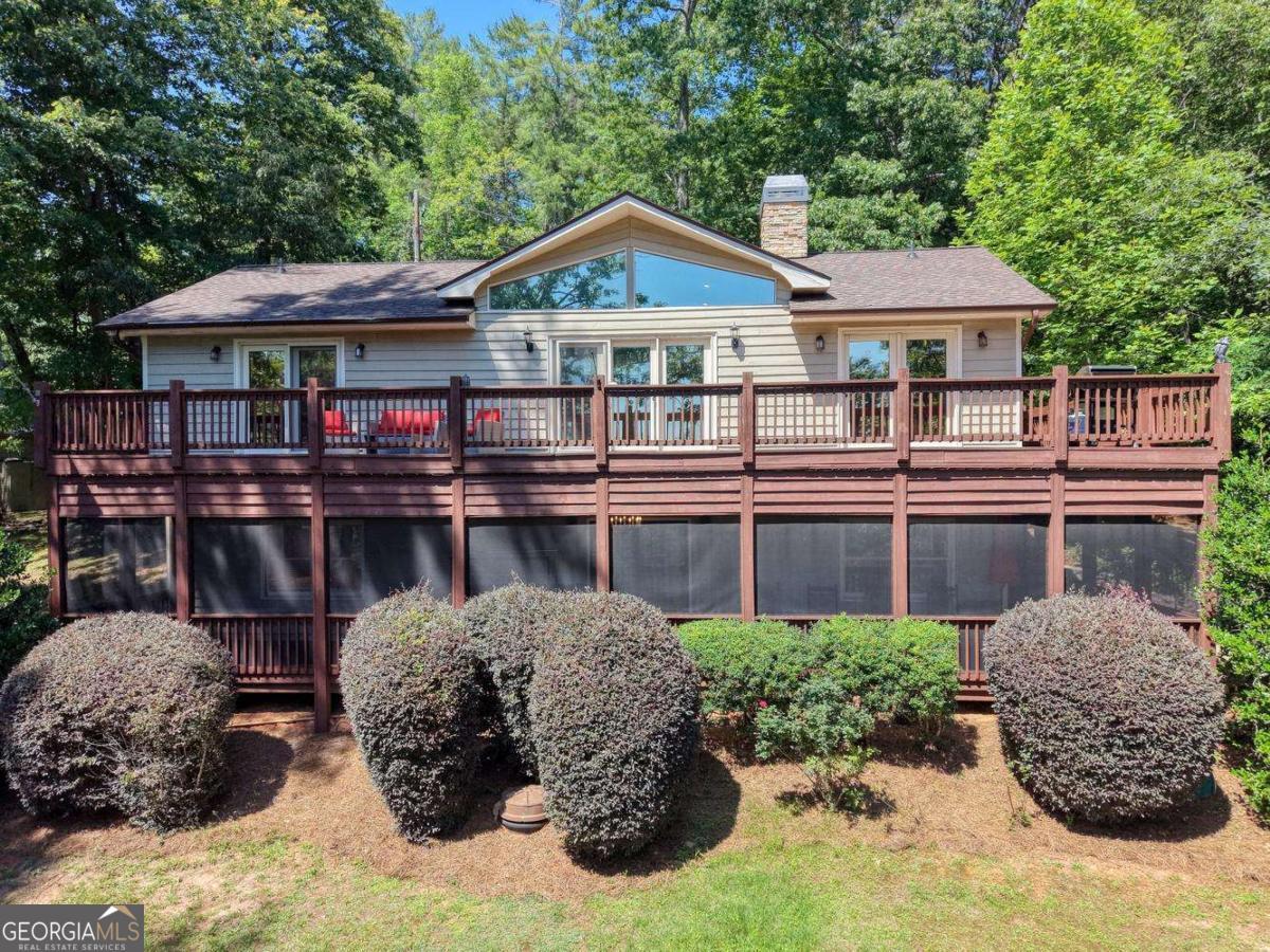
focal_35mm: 24
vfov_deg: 56.8
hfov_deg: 71.6
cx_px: 635
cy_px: 476
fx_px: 881
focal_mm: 8.67
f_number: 1.8
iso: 400
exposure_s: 1/6000
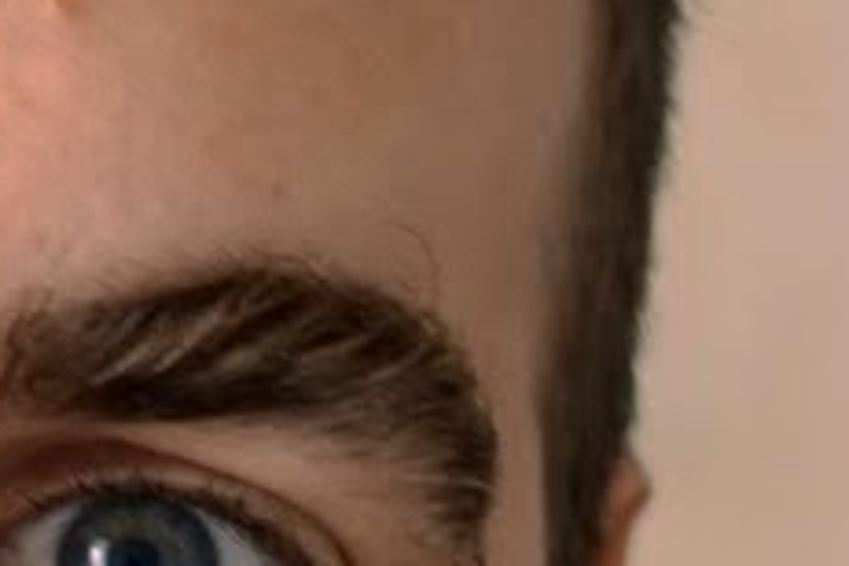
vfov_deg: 5.1
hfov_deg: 7.6
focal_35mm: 266
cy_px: 798
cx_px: -434
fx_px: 6273
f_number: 2.8
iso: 250
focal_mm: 13.92
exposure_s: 1/40
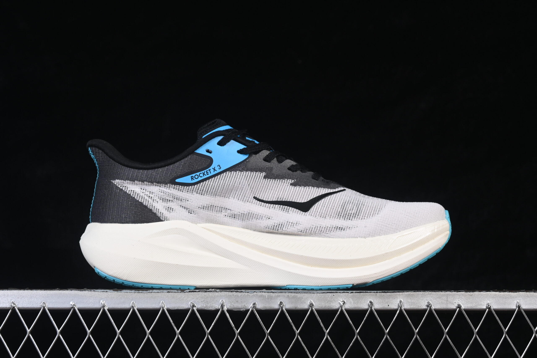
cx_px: 268
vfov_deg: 18.2
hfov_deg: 27.0
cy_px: 179
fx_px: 1119
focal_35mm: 75
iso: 160
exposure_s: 1/80
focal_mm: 50
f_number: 8
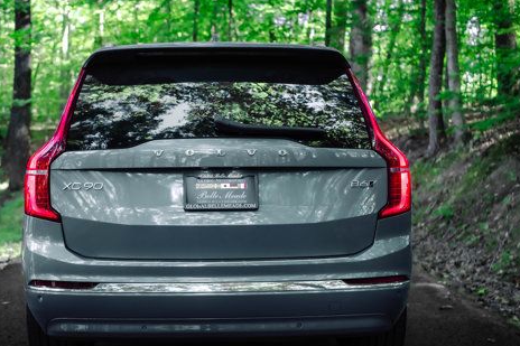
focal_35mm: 54
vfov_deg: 25.0
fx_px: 780
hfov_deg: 36.8
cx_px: 229
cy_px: 217
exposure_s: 1/200
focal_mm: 38
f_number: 2.8
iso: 500
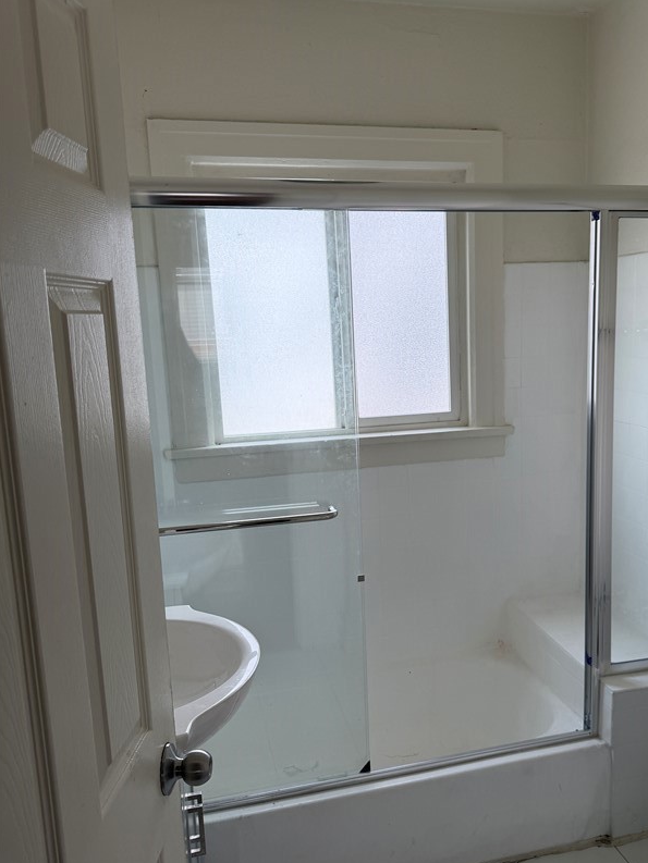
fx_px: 774
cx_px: 414
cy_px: 451
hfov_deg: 45.0
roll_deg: +2.0
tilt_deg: -11.3
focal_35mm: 31
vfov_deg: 58.3
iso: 100
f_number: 1.78
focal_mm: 6.76
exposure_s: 1/395
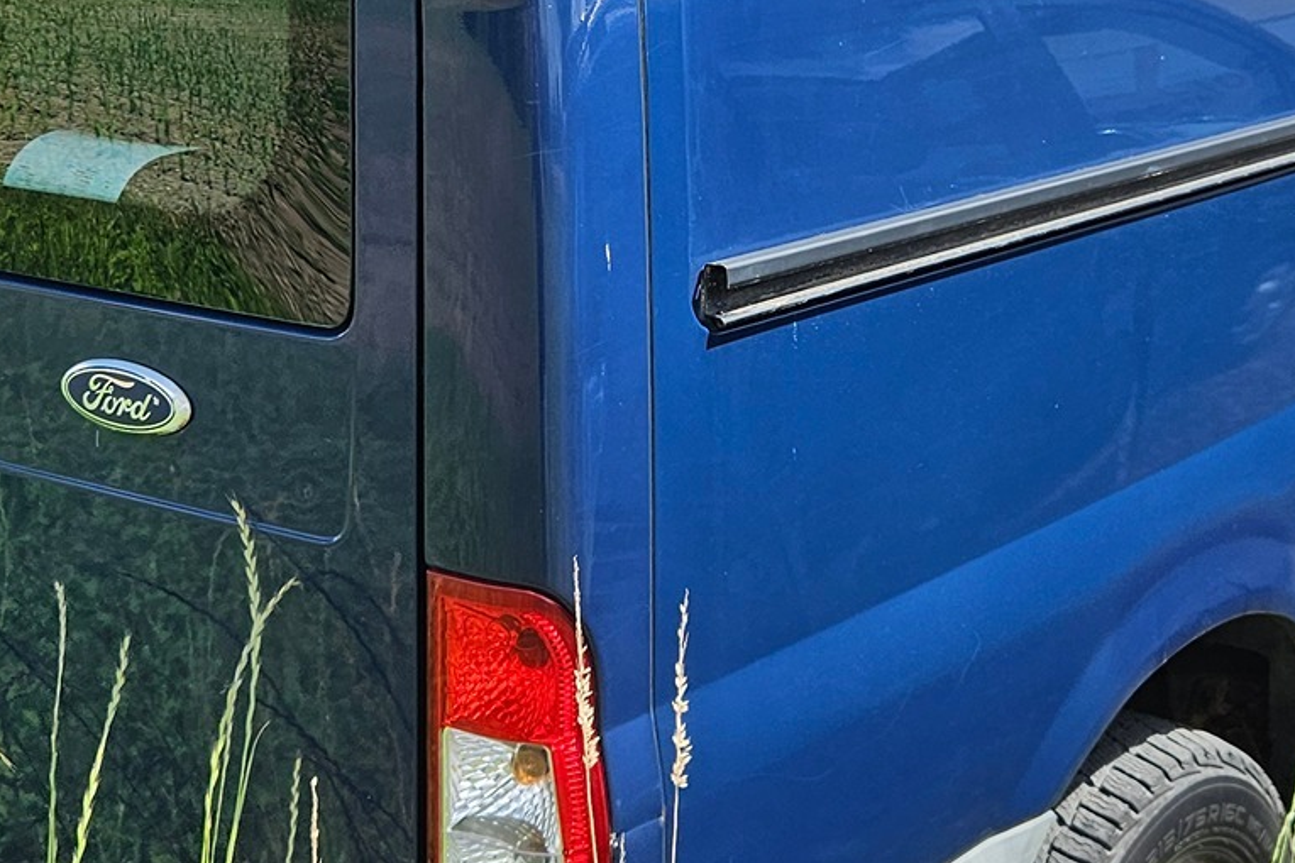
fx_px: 2266
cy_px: 129
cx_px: 743
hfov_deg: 31.8
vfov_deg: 21.2
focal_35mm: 63
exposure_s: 1/1252
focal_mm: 5.4
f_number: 1.8
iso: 40
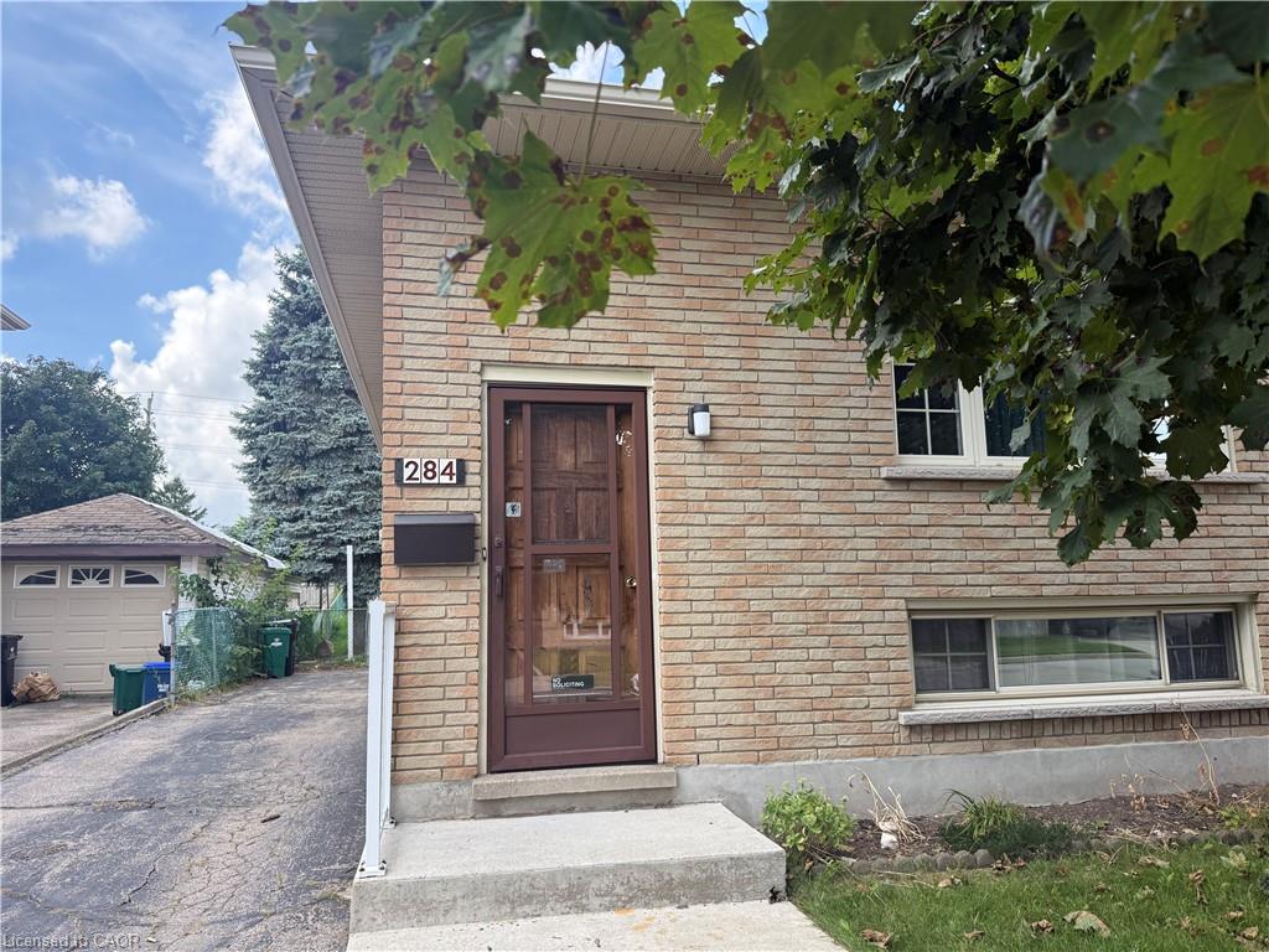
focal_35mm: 24
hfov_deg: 71.6
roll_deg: +1.3
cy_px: 476
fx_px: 880
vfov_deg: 56.8
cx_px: 634
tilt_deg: +8.0
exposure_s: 1/920
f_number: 1.78
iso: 100
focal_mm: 6.76
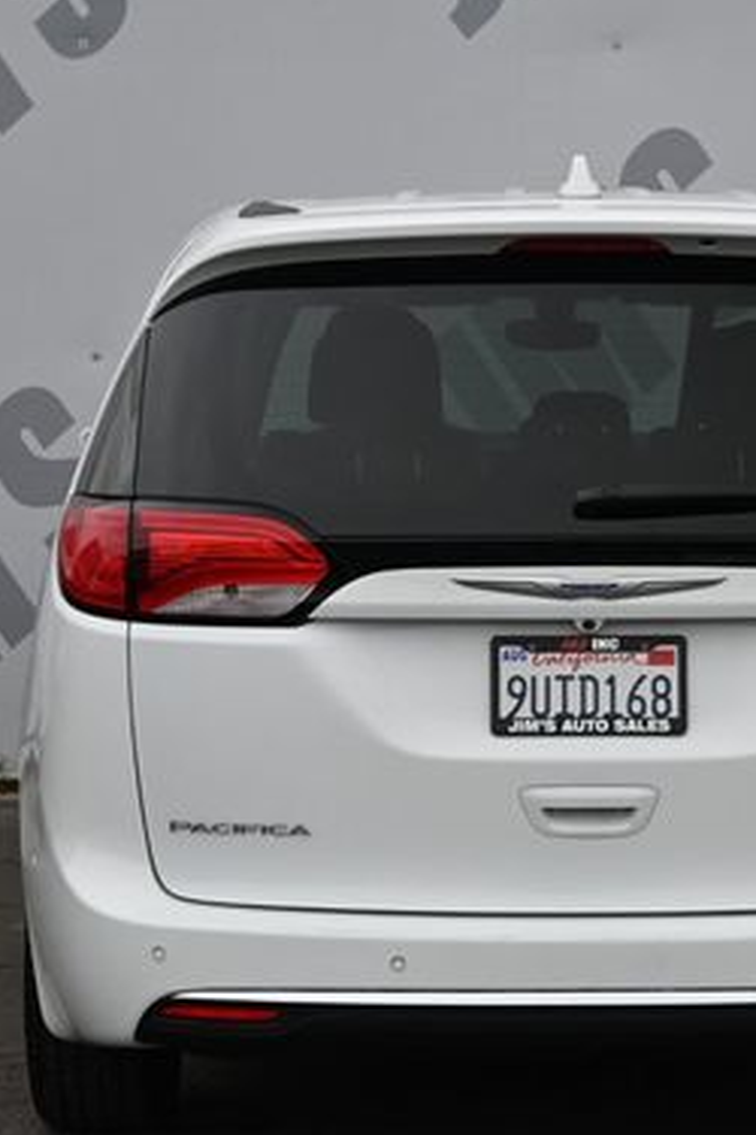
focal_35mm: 113
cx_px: 578
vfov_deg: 18.1
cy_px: 627
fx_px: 3559
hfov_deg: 12.1
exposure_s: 1/250
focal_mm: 44
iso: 220
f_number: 6
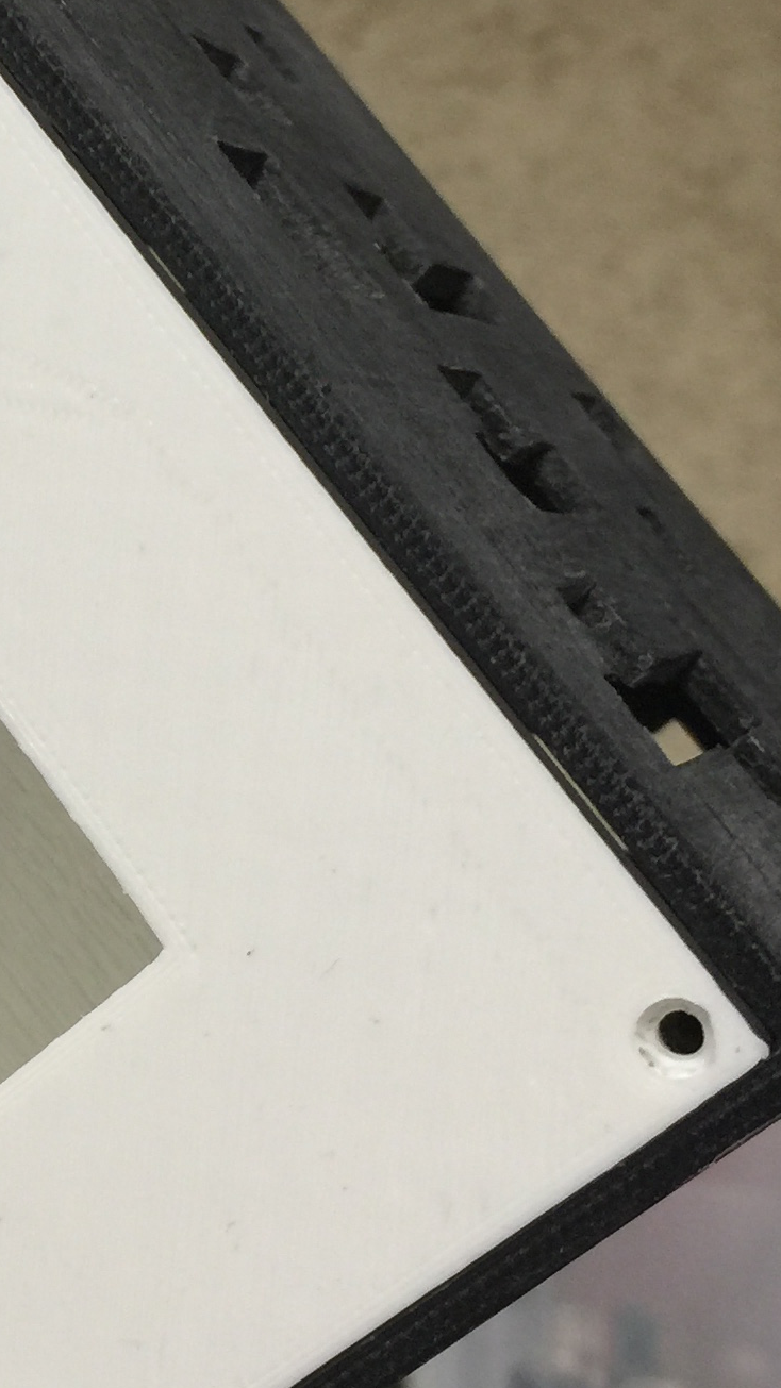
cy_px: 637
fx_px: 2909
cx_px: -206
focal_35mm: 79
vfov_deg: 26.8
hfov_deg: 14.7
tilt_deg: -54.9
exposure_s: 1/15
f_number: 2.2
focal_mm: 4.15
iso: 32
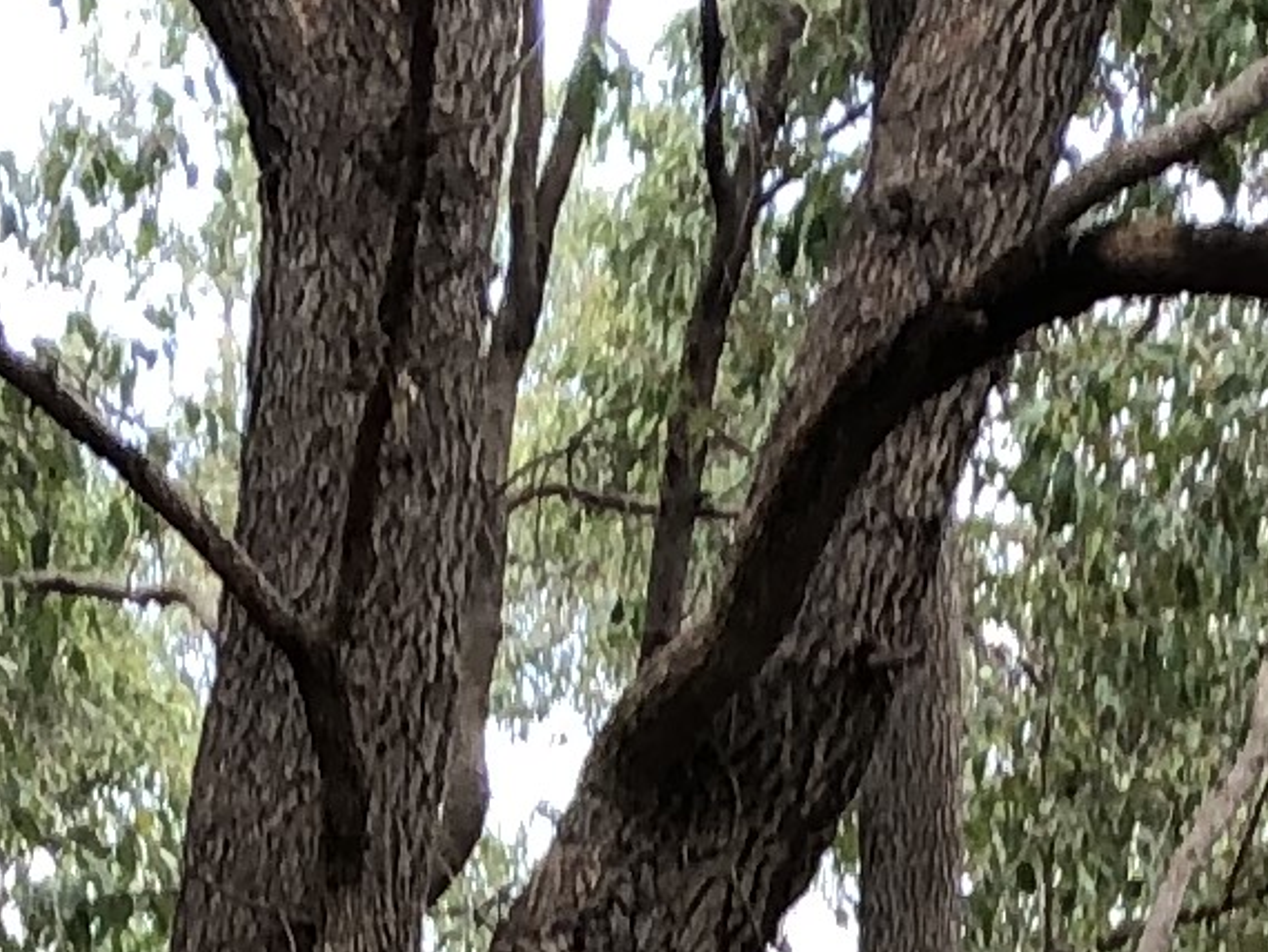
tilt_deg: -5.5
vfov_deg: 6.7
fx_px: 7256
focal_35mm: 198
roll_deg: +0.1
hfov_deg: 9.8
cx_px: 1548
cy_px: 3025
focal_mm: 4
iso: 32
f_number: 1.8
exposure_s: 1/120
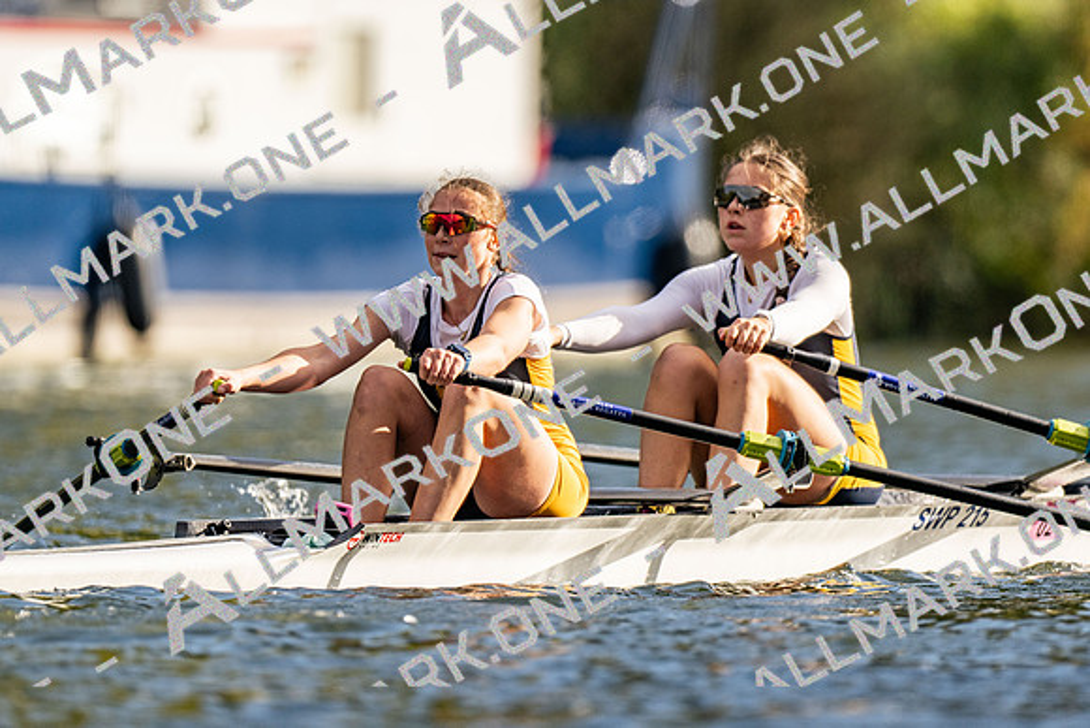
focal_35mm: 900
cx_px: 545
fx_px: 27269
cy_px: 364
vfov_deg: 1.5
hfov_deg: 2.3
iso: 160
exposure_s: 1/2500
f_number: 4
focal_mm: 600
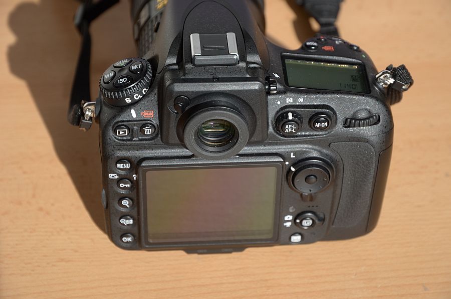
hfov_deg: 21.0
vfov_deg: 14.0
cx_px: 226
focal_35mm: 98
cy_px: 150
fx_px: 1219
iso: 100
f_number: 5.3
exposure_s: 1/400
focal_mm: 65
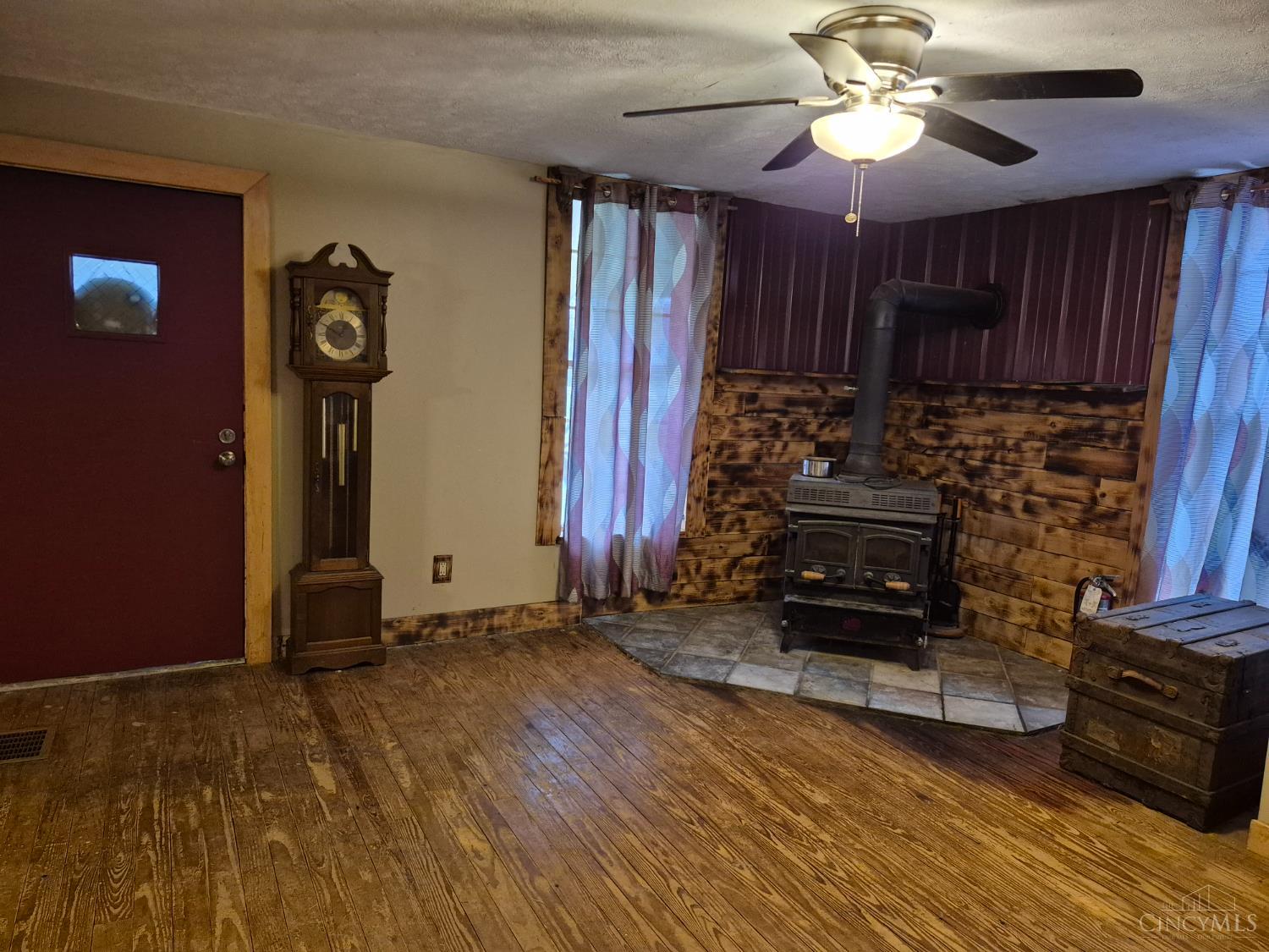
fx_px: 843
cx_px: 634
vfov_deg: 58.9
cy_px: 476
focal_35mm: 23
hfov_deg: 73.9
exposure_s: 1/60
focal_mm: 5.4
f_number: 1.8
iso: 1000
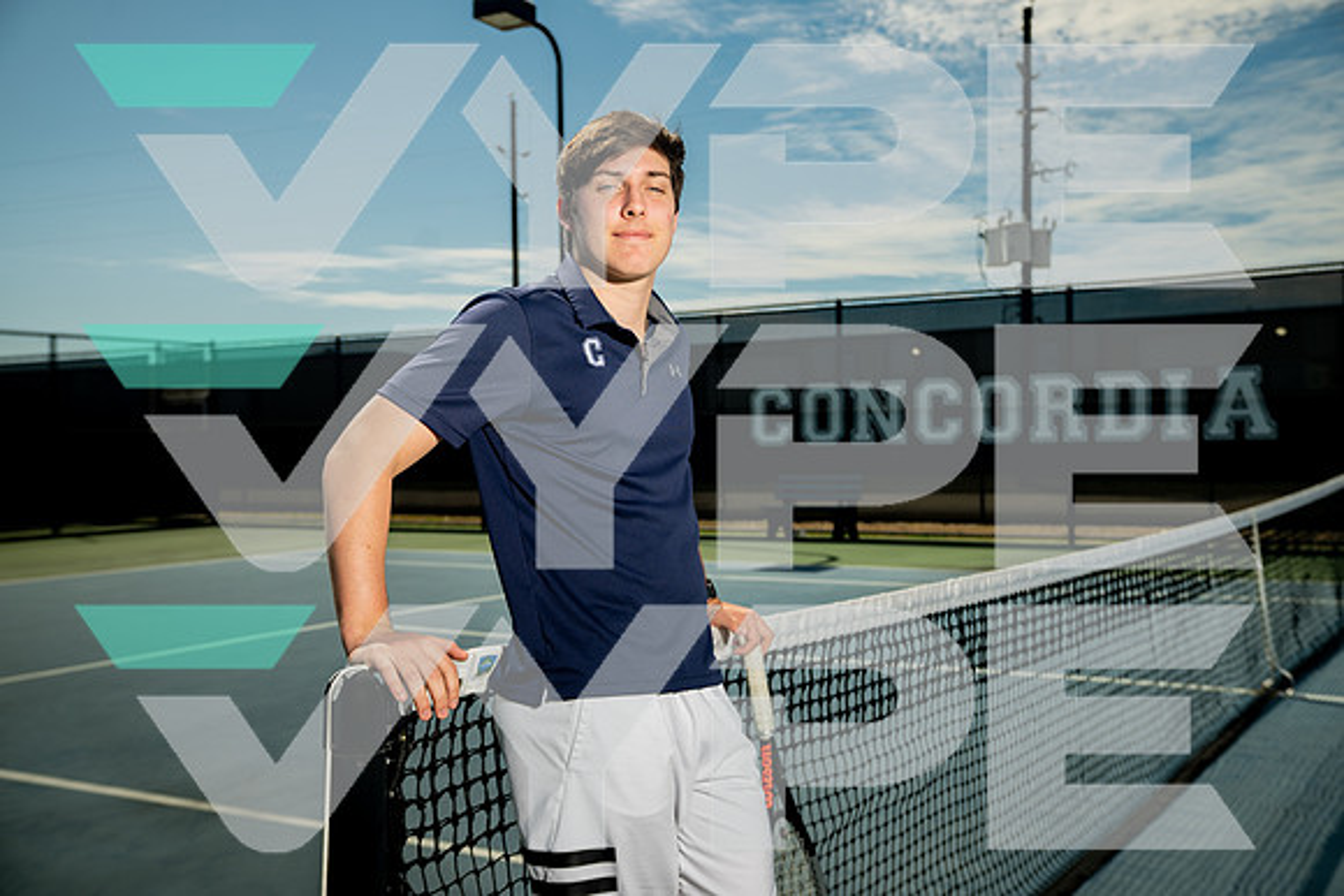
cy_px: 448
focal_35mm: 38
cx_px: 672
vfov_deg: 35.1
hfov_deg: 50.7
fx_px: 1419
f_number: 4.5
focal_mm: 38
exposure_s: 1/250
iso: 100
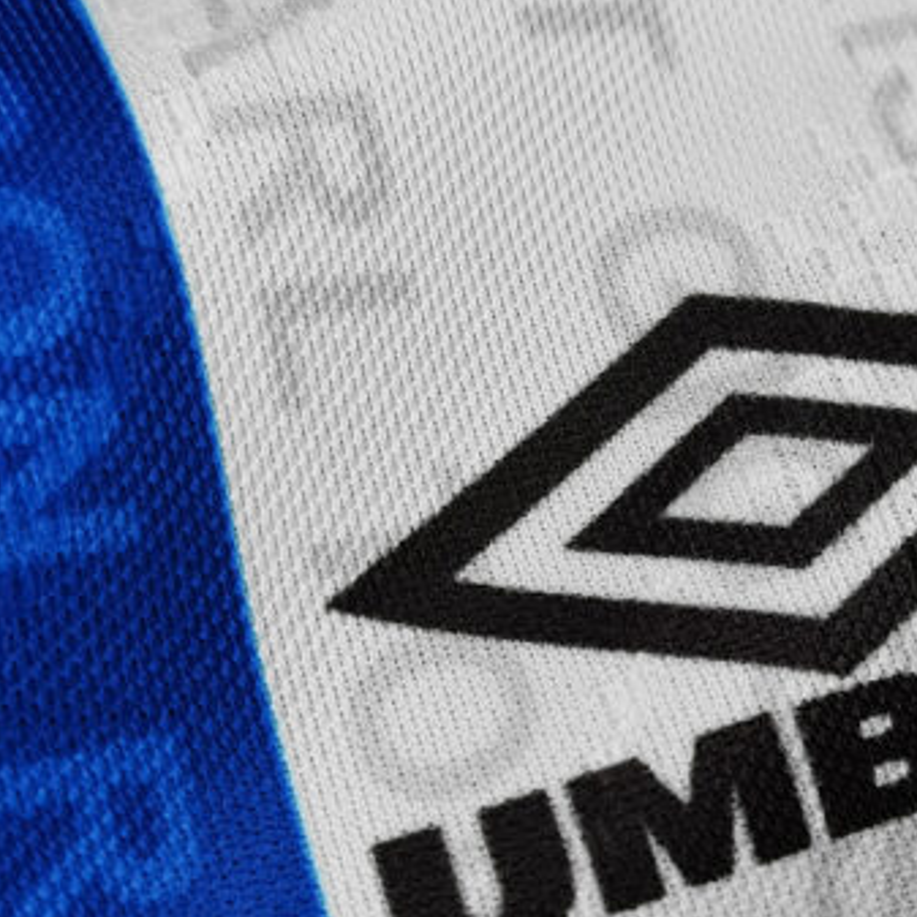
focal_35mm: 63
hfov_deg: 26.9
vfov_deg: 27.2
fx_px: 1888
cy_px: 577
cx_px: 702
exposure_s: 1/50
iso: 100
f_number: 1.8
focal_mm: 5.58
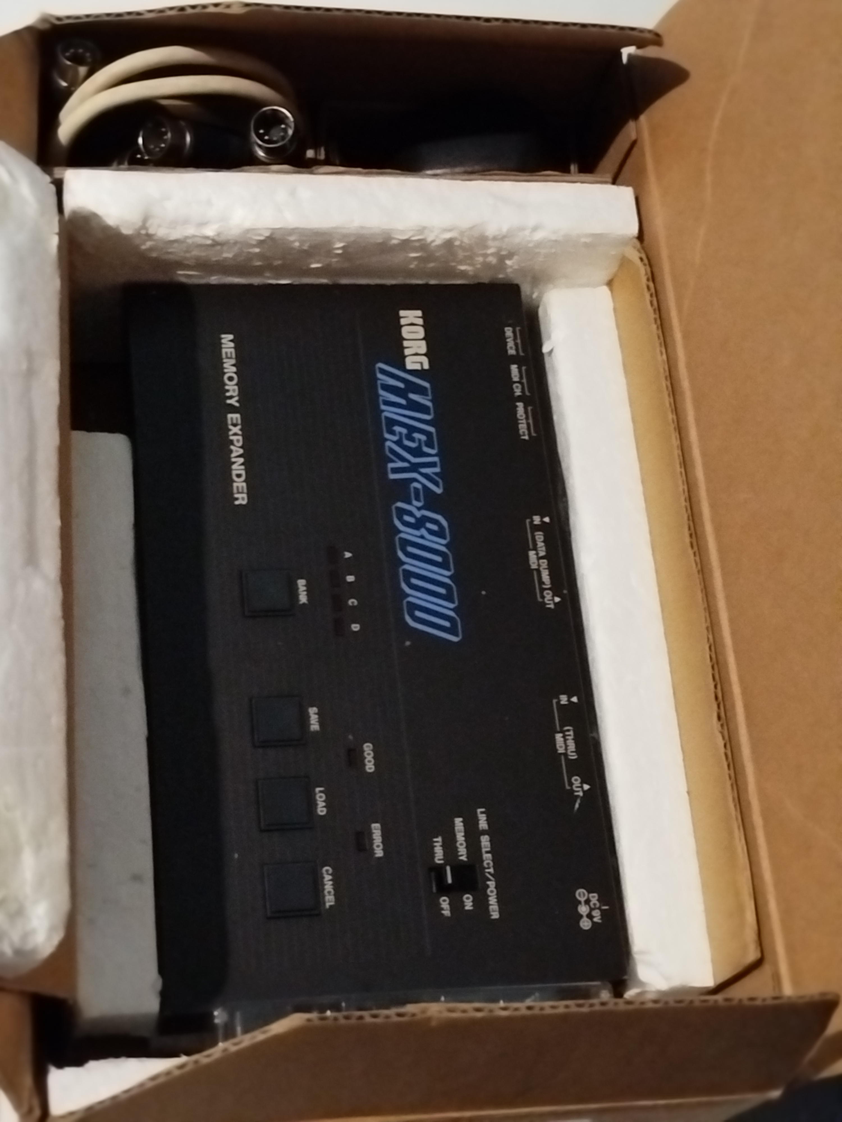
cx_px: 421
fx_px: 1784
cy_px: 561
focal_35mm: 55
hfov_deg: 26.6
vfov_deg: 34.9
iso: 2000
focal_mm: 5.31
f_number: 1.7
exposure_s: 1/17
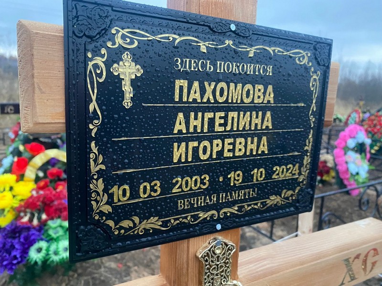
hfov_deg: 67.3
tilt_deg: -10.5
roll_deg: -1.6
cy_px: 143
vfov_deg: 53.1
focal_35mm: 26
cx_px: 191
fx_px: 287
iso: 500
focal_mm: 4.25
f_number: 1.8
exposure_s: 1/45
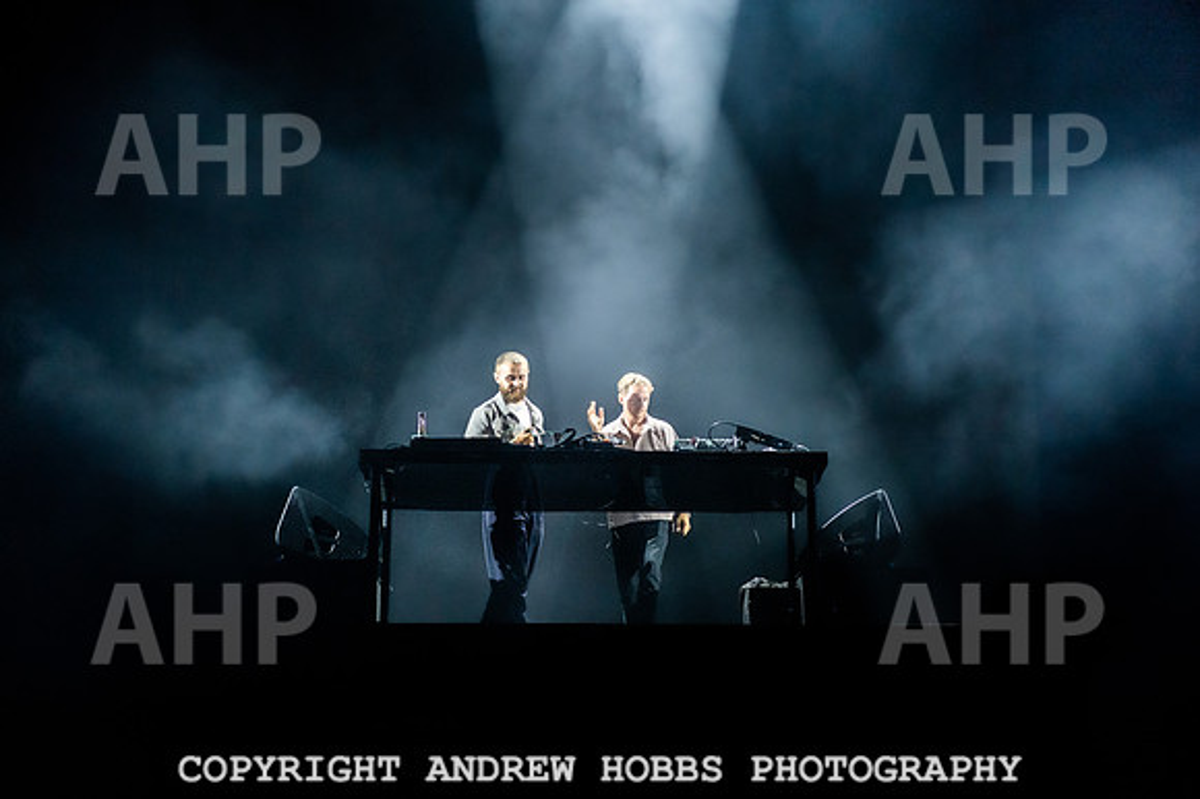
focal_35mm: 74
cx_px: 616
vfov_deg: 18.4
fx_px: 2465
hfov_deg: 27.4
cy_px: 400
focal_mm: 70
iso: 3200
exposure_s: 1/250
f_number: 3.5
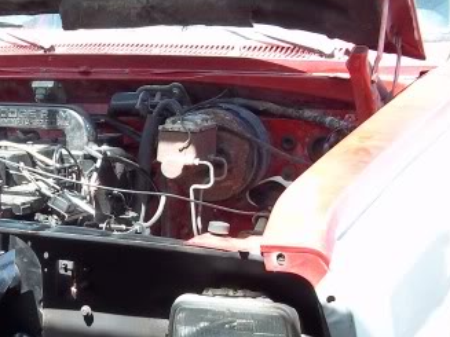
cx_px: -26
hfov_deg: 21.3
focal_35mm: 88
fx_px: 1144
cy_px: 268
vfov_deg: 16.6
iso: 80
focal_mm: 6.5
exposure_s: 1/100
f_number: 3.1
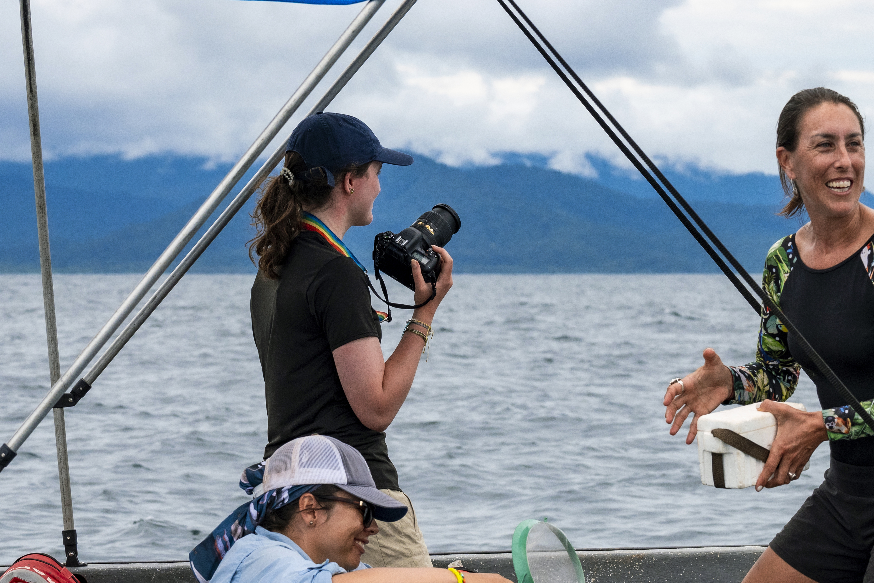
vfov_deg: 7.8
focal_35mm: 176
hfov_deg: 11.7
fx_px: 4273
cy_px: 402
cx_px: 556
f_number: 7.1
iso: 400
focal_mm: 82
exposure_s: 1/2000
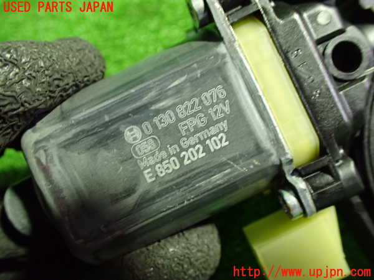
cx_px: 187
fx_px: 324
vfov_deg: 46.8
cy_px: 140
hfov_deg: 60.0
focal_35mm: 30
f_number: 2.3
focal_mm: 5.4
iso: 800
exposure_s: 1/50
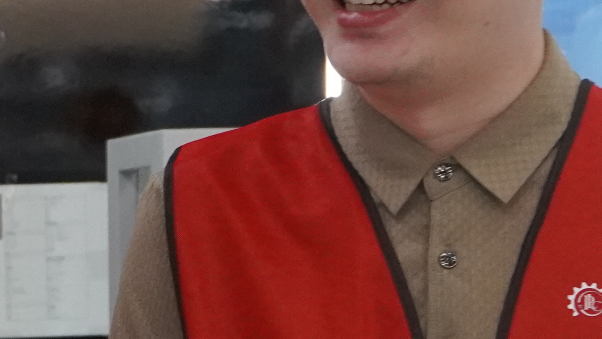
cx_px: -170
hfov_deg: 13.4
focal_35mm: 155
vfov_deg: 7.7
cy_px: 393
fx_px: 2482
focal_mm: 21
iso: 2000
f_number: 4
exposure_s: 1/160
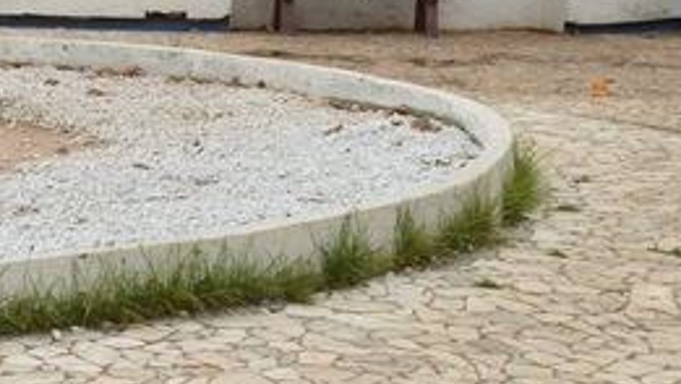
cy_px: -90
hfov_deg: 18.7
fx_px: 2005
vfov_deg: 10.7
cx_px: -5
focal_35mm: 111
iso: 100
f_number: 7.1
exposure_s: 1/200
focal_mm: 18
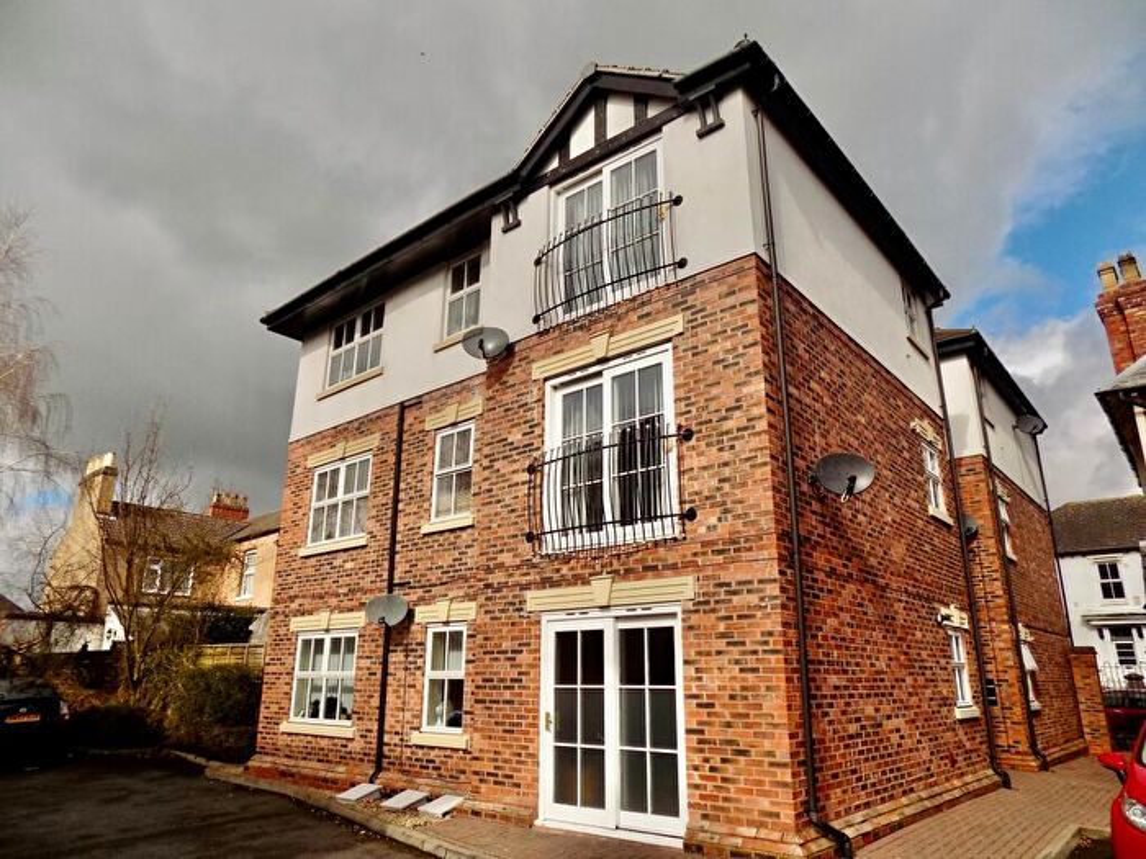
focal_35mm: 23
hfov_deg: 73.9
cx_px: 573
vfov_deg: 58.9
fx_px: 761
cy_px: 430
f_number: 9.9
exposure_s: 1/160
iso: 80
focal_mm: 4
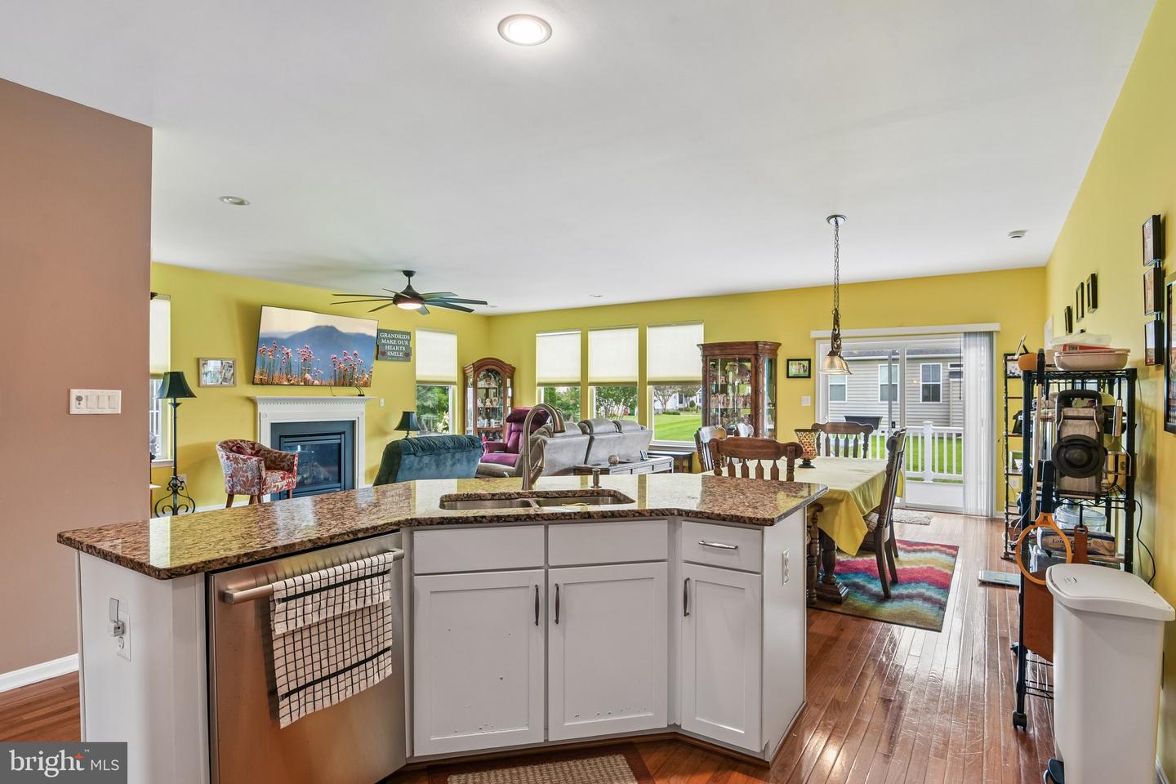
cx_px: 588
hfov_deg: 86.9
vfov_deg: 64.6
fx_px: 621
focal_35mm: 19
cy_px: 392
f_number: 8
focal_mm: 19
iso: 400
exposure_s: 1/25
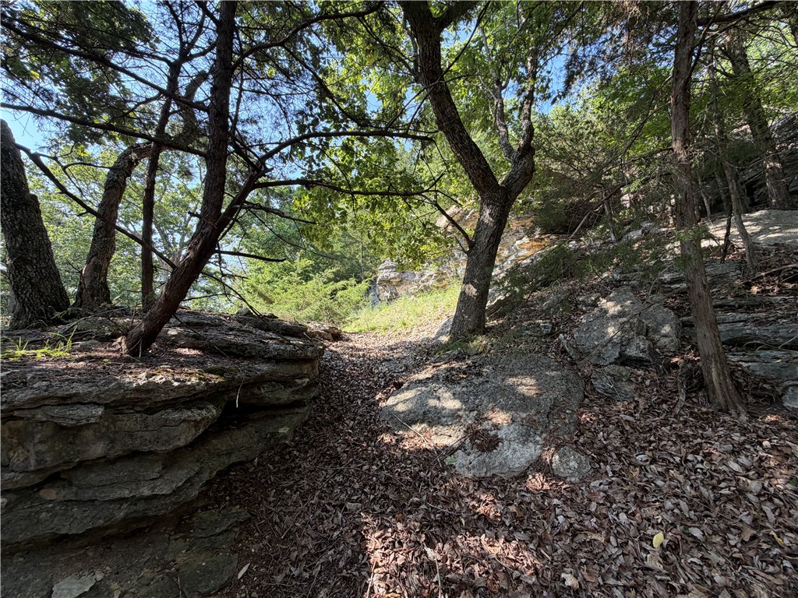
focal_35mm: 14
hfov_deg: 102.1
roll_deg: +0.1
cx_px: 399
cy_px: 299
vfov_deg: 85.7
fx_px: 323
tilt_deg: +11.1
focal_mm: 2.22
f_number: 2.2
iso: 50
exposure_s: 1/121
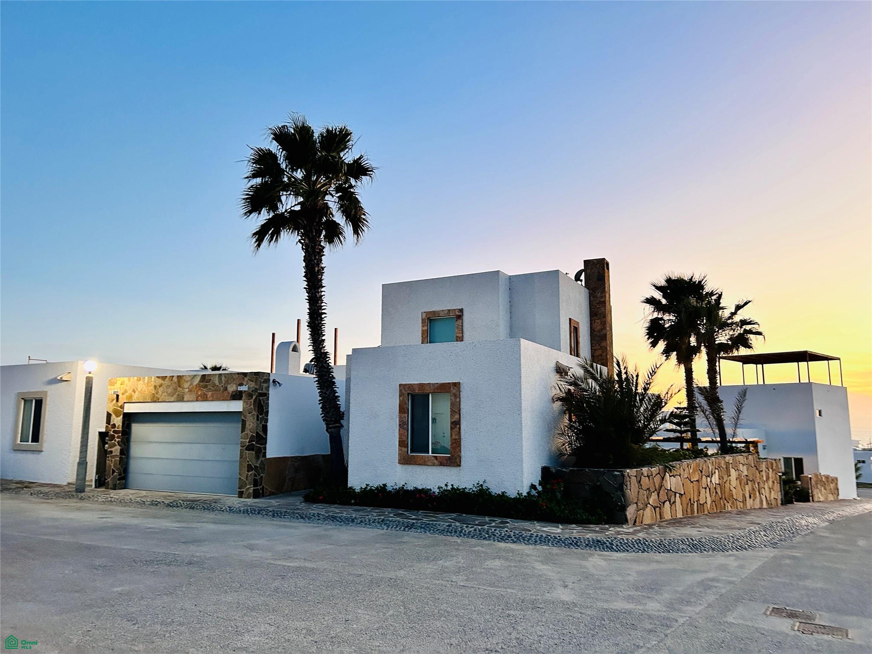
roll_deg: -0.6
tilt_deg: +9.5
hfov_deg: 67.3
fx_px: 655
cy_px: 327
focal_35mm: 26
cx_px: 436
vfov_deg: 53.1
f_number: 1.5
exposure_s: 1/40
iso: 400
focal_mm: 5.7
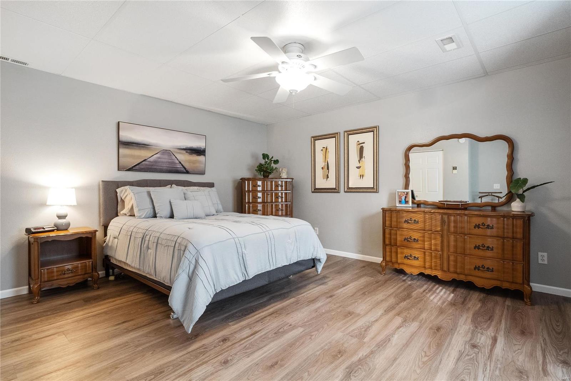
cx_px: 286
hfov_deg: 90.0
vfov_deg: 67.4
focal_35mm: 18
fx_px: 285
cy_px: 190
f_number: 8
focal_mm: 9
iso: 400
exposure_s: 1/1.25
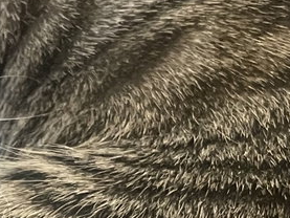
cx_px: -70
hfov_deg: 12.8
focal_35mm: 150
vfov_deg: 9.6
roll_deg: -8.1
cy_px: 324
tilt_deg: -41.9
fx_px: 1257
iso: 500
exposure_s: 1/60
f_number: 1.6
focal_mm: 4.2
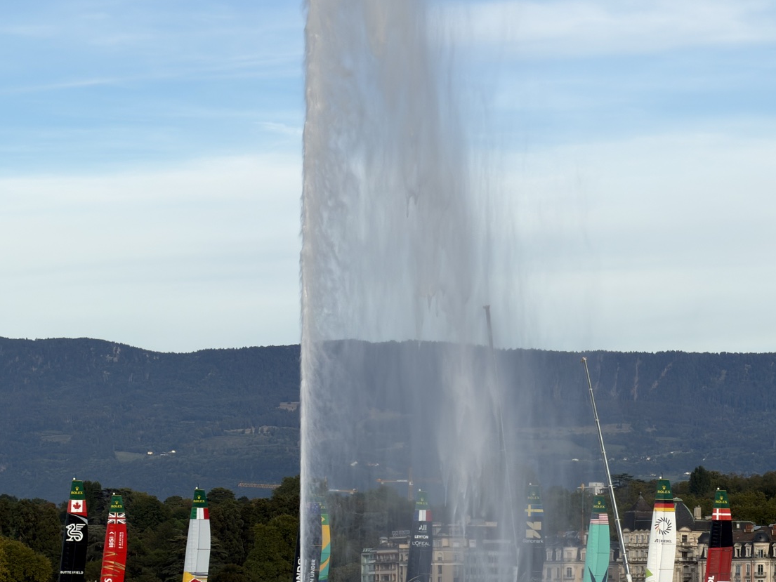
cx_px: 454
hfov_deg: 10.9
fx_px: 4058
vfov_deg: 8.2
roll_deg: +0.5
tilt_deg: +4.0
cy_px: 293
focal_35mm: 181
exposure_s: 1/638
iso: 25
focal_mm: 16.89
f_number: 2.8
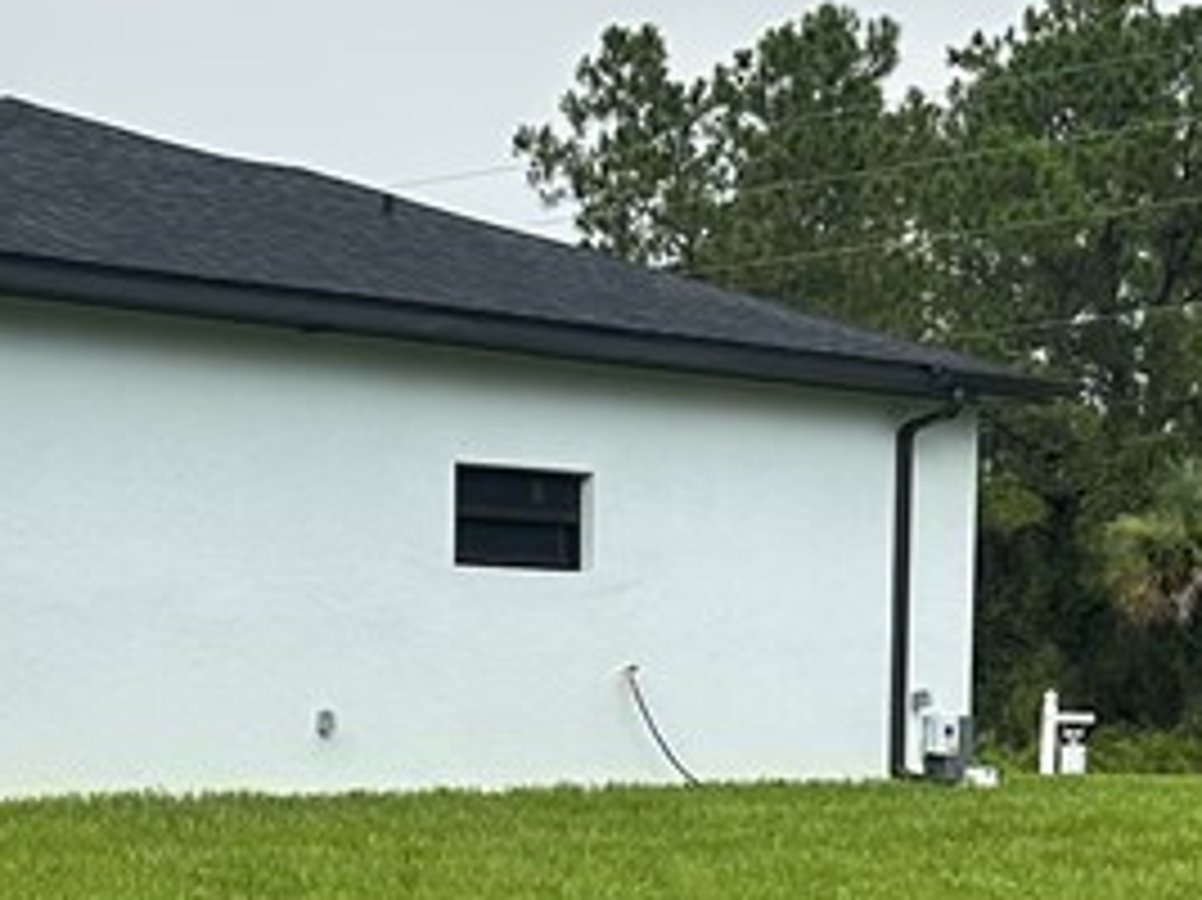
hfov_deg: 20.8
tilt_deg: -3.9
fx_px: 3193
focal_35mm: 92
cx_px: 90
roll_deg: -0.1
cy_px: 940
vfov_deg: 15.7
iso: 80
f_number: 1.78
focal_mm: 6.86
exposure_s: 1/971
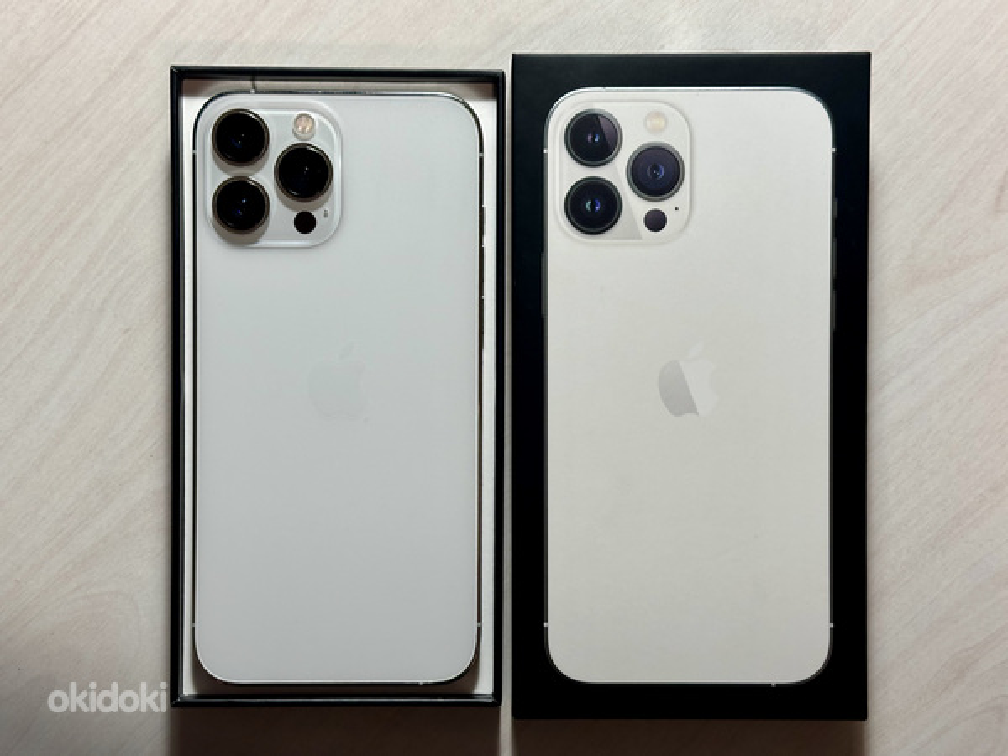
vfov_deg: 30.3
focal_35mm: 48
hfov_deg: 39.7
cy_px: 378
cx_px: 504
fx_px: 1398
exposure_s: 1/100
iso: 80
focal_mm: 6.86
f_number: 1.78
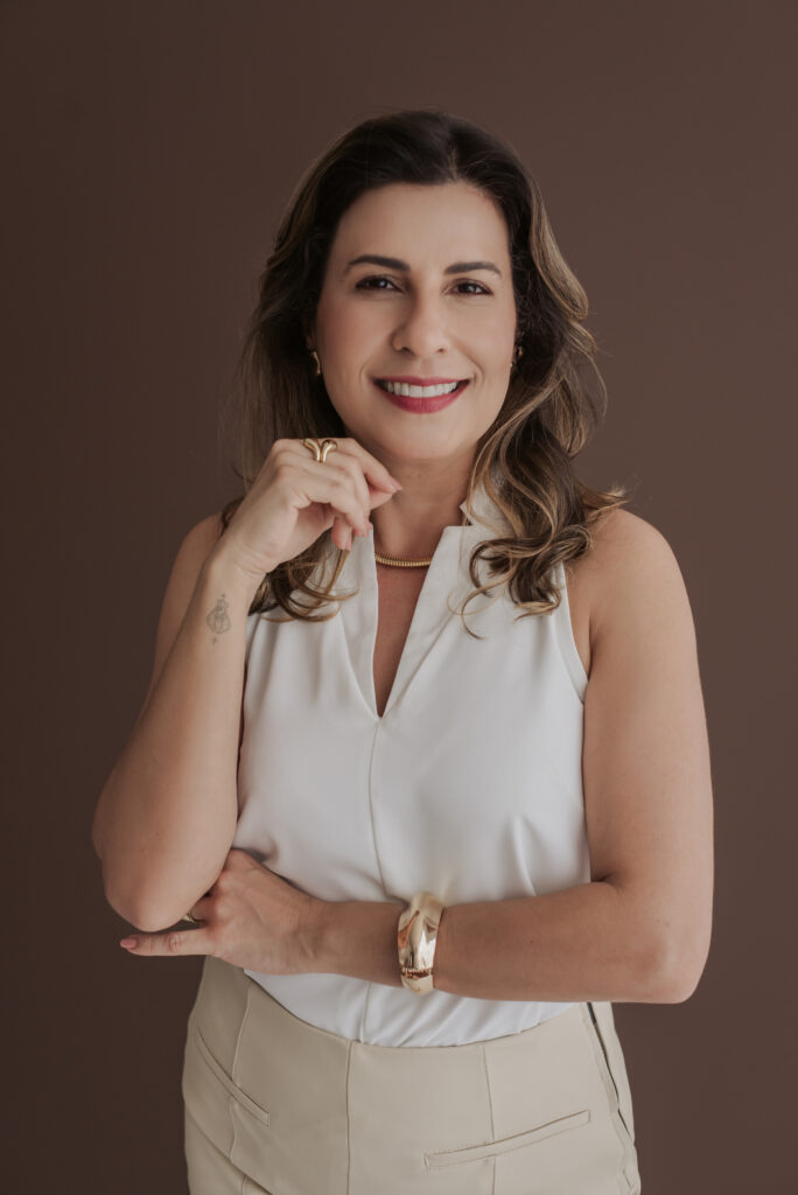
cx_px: 399
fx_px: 1660
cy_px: 598
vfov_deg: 39.6
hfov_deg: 27.0
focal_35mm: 50
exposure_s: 1/400
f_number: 4.5
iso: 160
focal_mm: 50
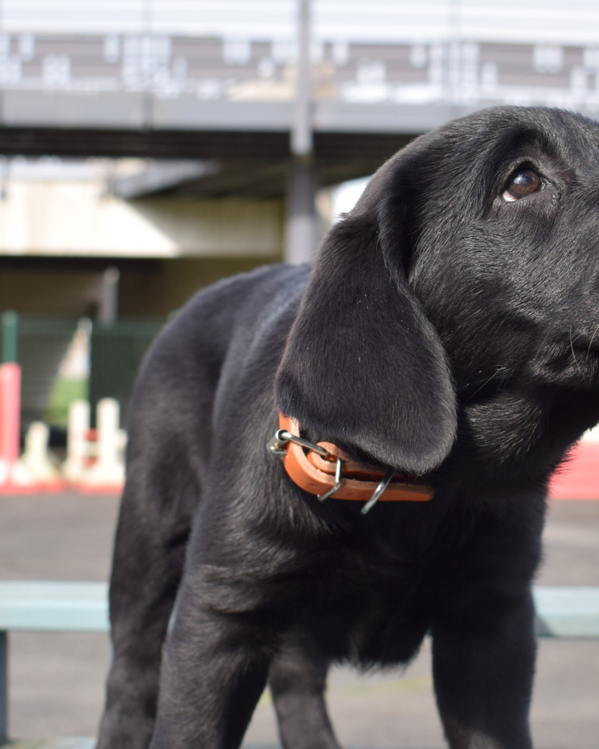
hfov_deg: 21.5
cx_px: 333
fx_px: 1573
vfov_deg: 26.8
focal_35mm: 71
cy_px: 360
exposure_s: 1/1250
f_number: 5
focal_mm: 26
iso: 400
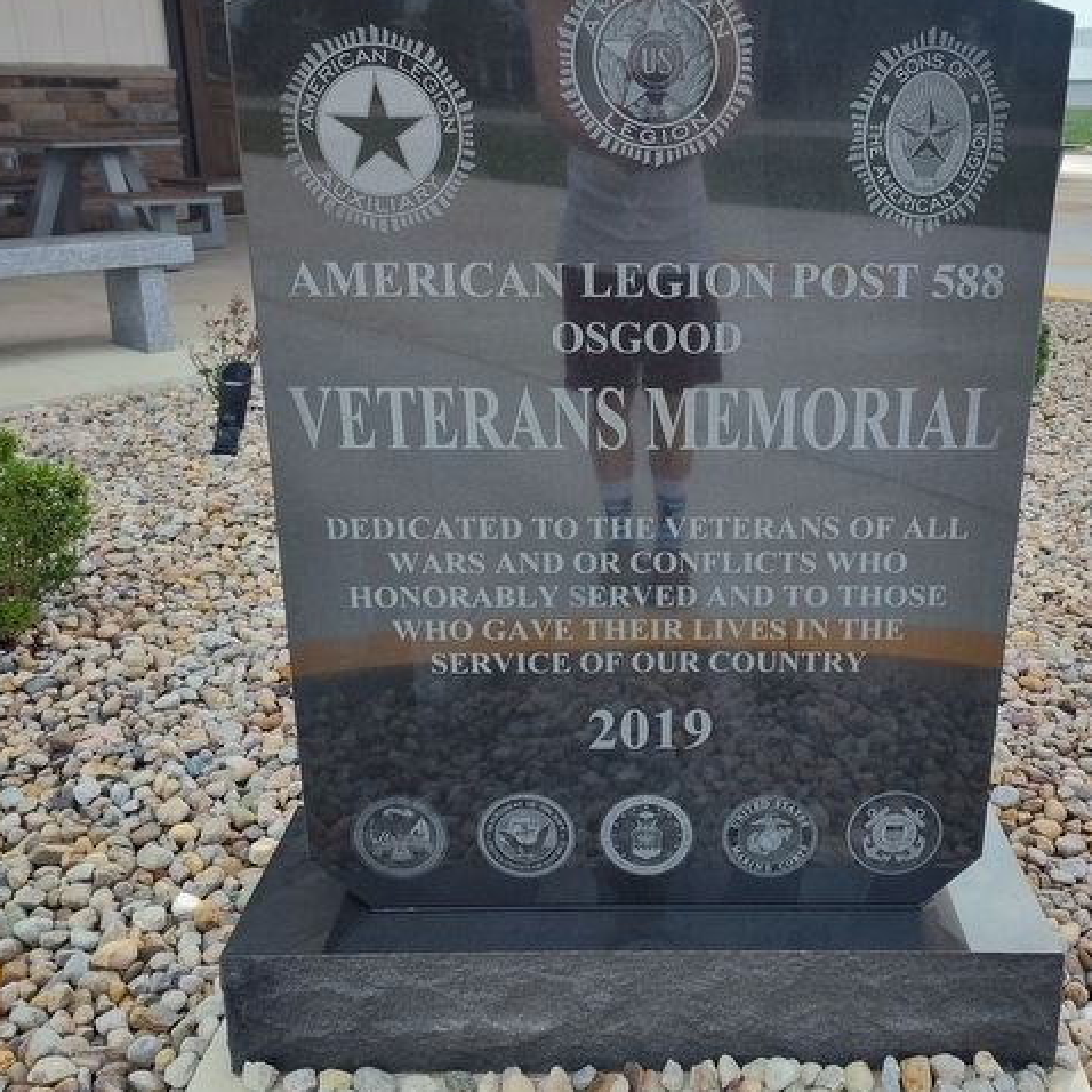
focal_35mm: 34
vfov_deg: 48.4
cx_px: 679
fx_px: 1213
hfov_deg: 48.0
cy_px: 521
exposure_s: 1/329
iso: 100
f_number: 1.8
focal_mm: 5.56
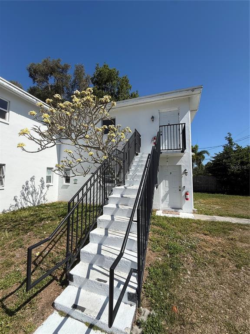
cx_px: 125
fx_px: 135
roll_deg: +0.0
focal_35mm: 14
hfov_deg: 85.7
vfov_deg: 102.1
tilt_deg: +5.4
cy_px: 167
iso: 50
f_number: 2.2
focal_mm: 2.22
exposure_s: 1/2976
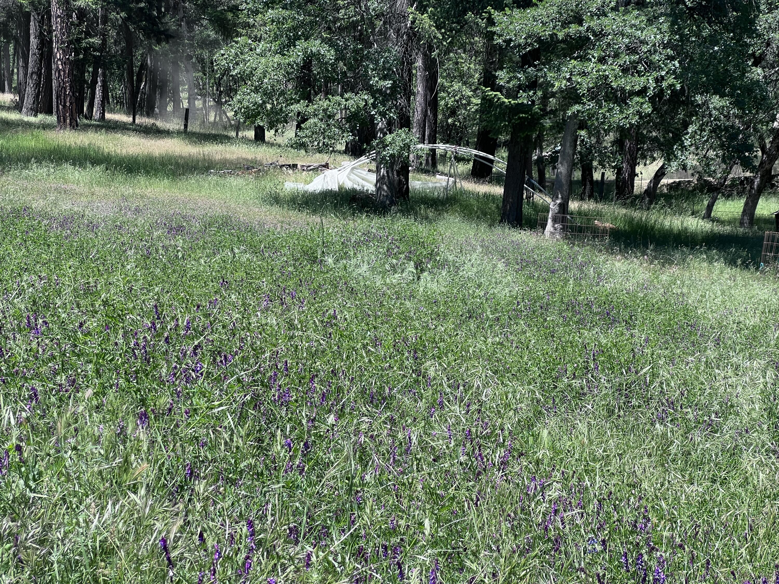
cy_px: 292
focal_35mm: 77
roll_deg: +0.9
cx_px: 390
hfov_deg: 25.3
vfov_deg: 19.1
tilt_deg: -3.0
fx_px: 1733
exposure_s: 1/288
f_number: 2.8
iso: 32
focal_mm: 9
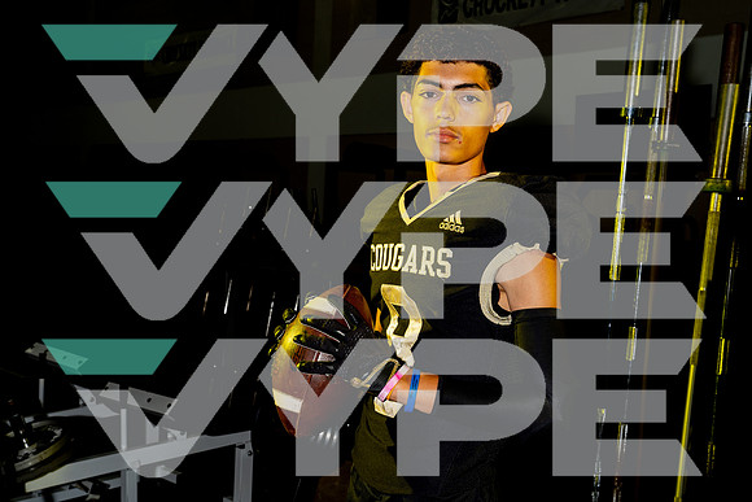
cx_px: 376
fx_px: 836
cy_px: 251
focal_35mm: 40
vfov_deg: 33.4
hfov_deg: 48.4
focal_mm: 40
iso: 250
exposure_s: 1/250
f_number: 8
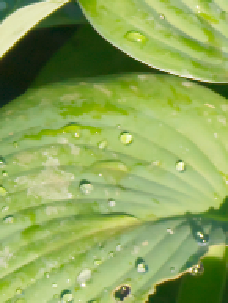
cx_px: 516
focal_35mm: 492
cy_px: -42
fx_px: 4316
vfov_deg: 4.0
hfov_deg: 3.0
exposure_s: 1/500
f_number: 9
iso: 1000
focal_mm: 55
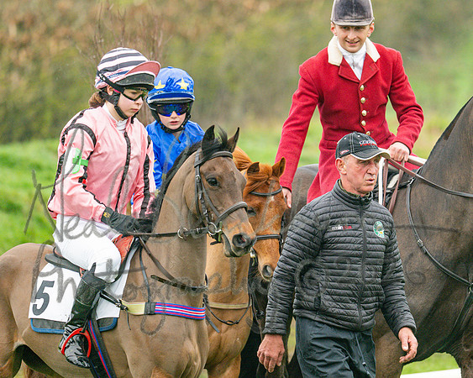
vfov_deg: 2.1
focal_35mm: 720
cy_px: 201
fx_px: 10080
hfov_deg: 2.7
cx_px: 303
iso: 400
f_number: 4.5
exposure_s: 1/500
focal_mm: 400
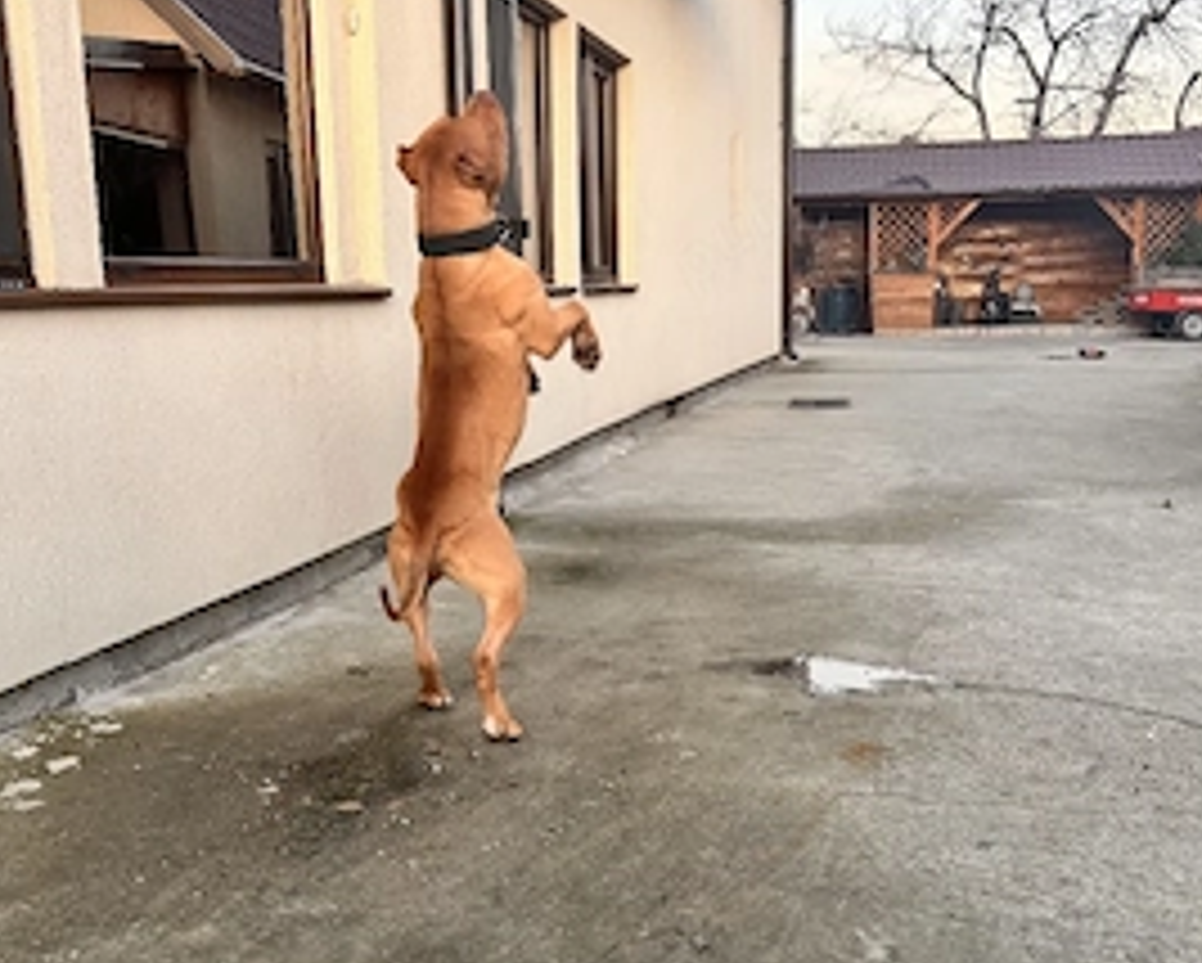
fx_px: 1353
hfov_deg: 47.9
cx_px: 558
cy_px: 580
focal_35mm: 38
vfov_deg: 39.0
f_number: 1.5
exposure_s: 1/122
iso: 64
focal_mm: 5.7
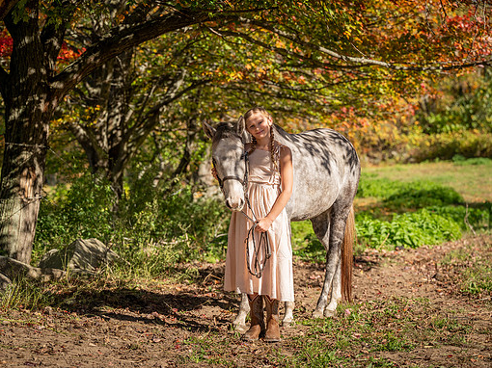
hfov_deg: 20.9
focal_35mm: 94
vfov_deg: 15.7
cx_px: 213
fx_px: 1335
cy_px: 183
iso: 100
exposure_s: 1/1600
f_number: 4
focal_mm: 86
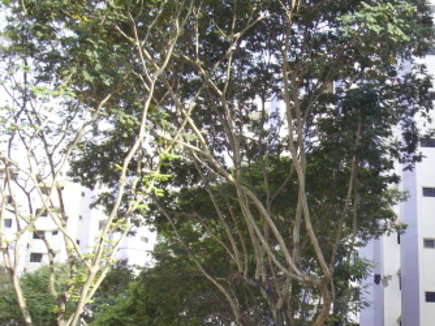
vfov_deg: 23.6
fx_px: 766
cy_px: 261
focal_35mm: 61
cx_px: 324
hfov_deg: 31.2
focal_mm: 6.2
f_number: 5.6
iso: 80
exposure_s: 1/60
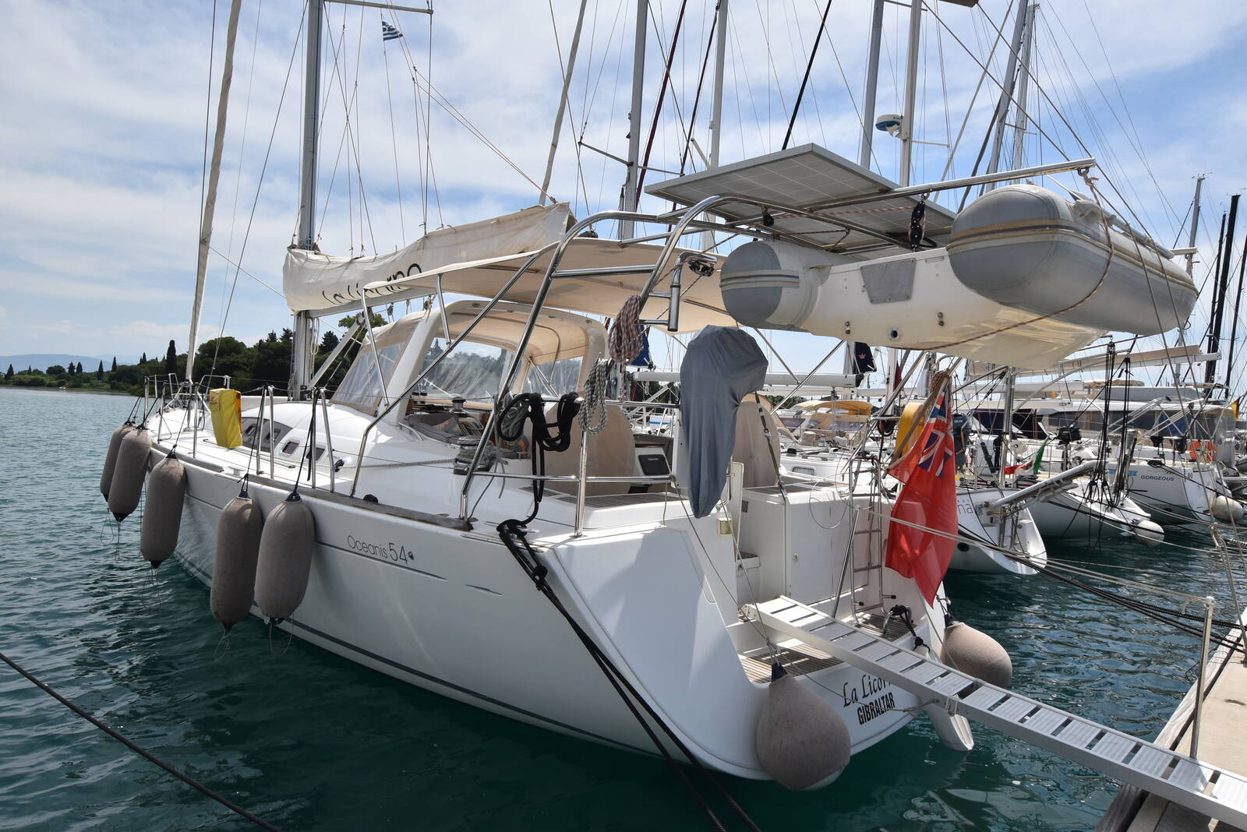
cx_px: 624
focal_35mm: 26
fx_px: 884
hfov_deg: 70.4
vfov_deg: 50.4
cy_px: 416
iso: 200
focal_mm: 17
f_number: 11
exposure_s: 1/500
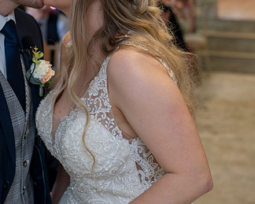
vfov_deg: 16.9
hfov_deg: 21.4
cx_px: 77
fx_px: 671
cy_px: 8
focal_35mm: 89
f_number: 2.5
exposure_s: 1/100
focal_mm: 35
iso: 200
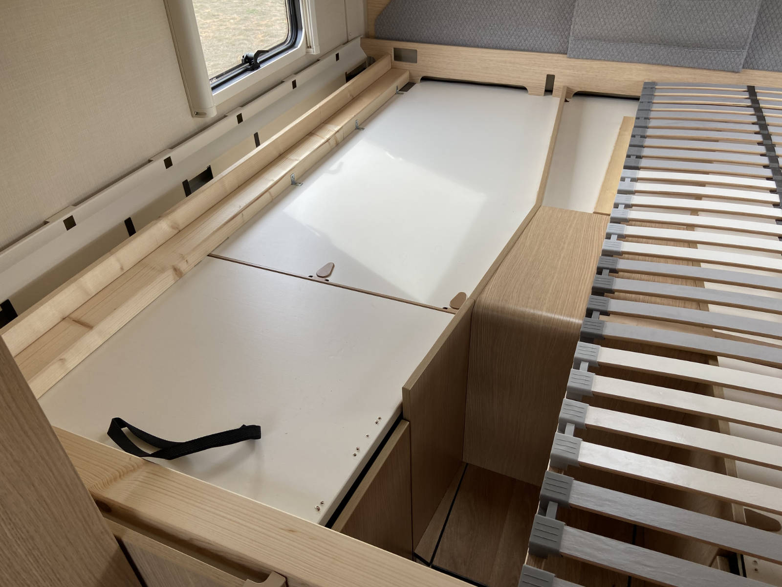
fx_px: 587
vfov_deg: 53.1
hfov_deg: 67.3
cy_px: 294
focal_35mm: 26
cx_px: 391
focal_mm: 4.2
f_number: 1.8
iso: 40
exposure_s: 1/122
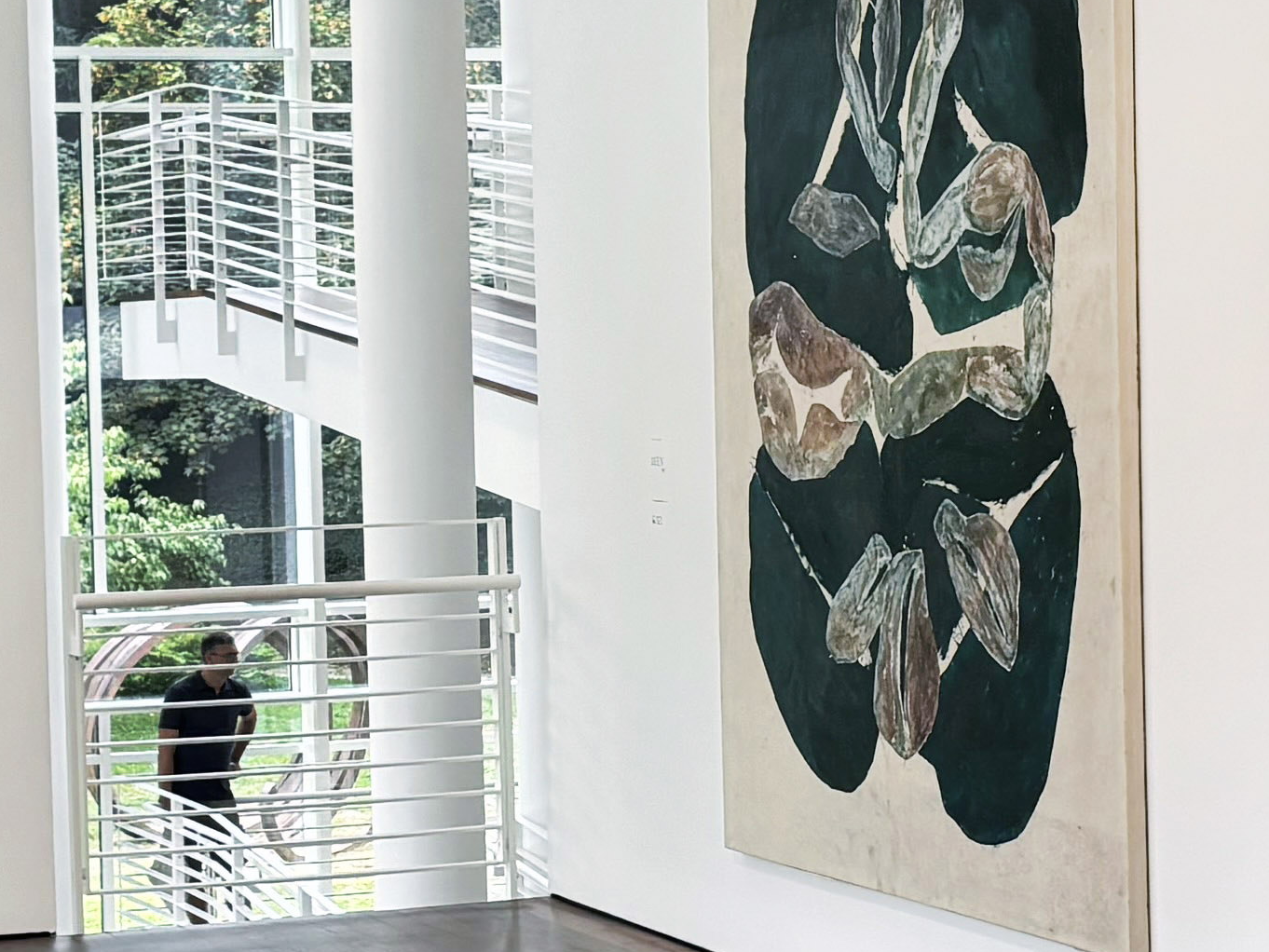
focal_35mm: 109
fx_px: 3997
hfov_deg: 18.0
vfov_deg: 13.6
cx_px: 511
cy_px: 469
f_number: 1.6
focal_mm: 5.96
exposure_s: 1/121
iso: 40
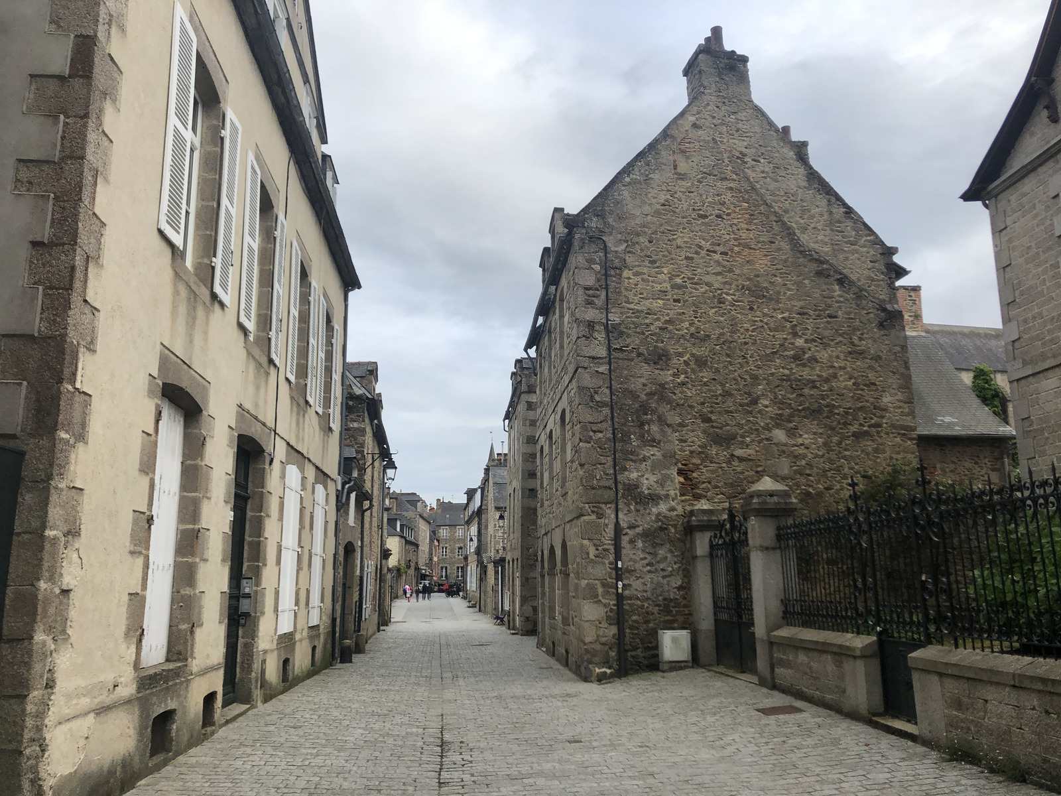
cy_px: 398
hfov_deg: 63.4
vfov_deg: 49.7
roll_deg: +1.1
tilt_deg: +12.9
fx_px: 858
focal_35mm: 28
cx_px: 530
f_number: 1.8
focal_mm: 4
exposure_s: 1/528
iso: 20
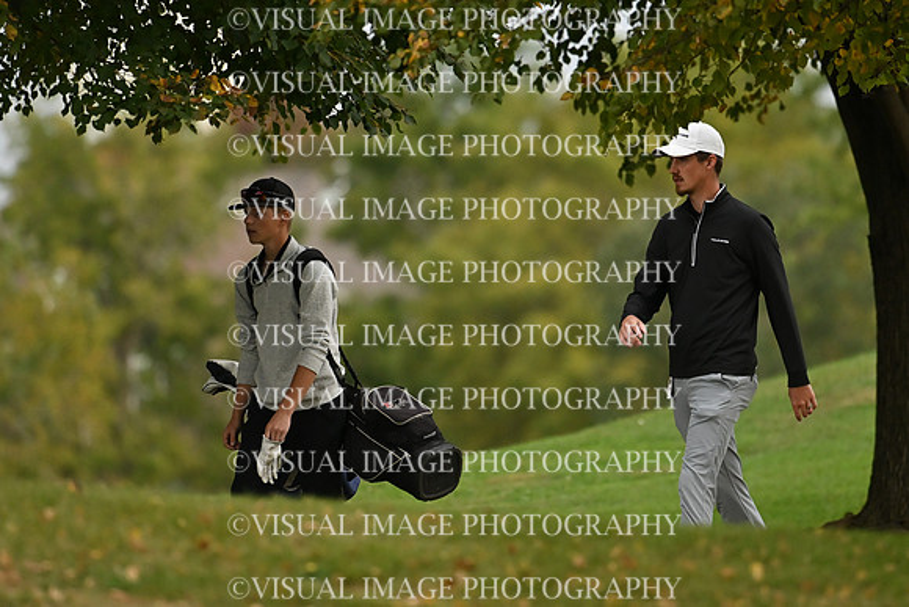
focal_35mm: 600
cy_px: 304
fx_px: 15153
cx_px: 454
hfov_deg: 3.4
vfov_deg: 2.3
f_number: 4.5
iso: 4000
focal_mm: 400
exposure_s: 1/3200
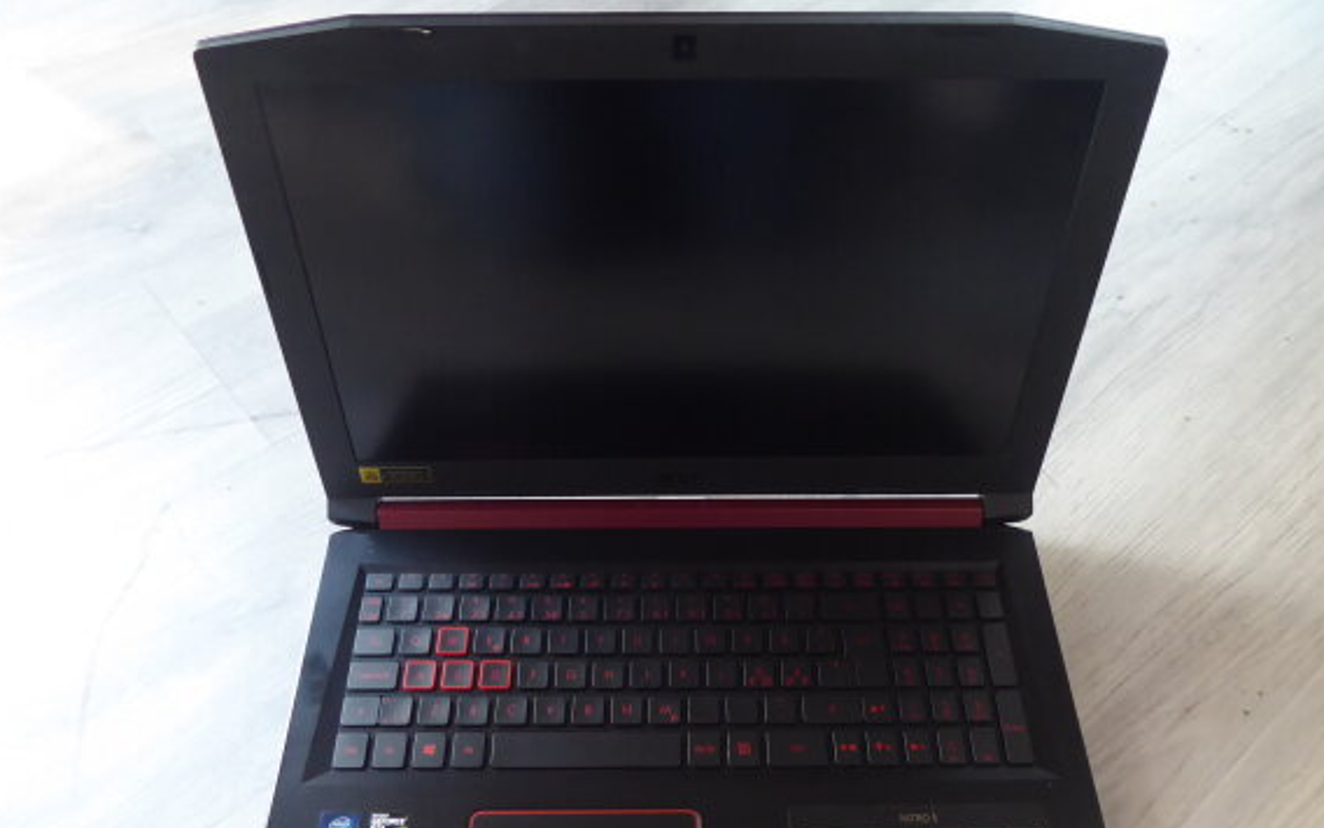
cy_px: 520
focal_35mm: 28
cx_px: 669
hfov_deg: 66.5
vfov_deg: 44.2
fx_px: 1010
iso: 400
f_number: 3.3
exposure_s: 1/13
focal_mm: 4.3
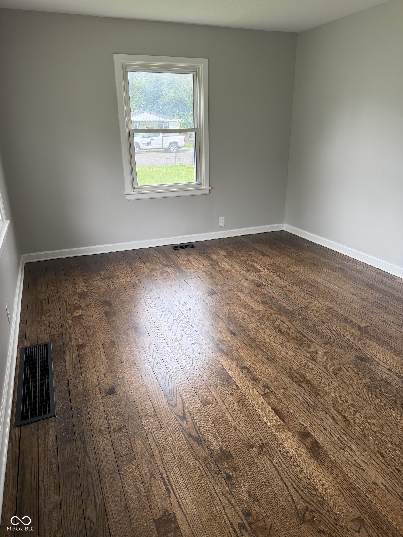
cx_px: 202
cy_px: 268
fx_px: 373
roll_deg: +0.9
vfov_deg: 71.6
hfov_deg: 56.8
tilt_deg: -20.7
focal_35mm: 24
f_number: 1.78
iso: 100
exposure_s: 1/196
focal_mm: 6.76
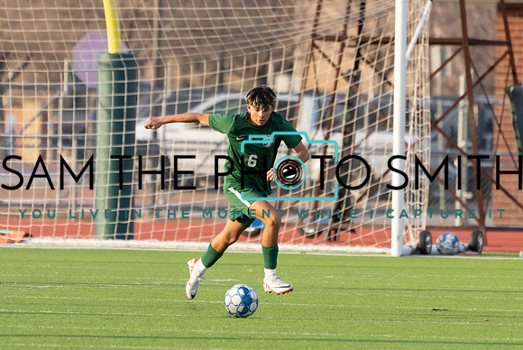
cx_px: 315
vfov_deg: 1.9
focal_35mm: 721
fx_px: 10483
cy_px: 152
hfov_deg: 2.9
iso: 1000
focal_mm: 400
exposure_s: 1/1250
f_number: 5.6
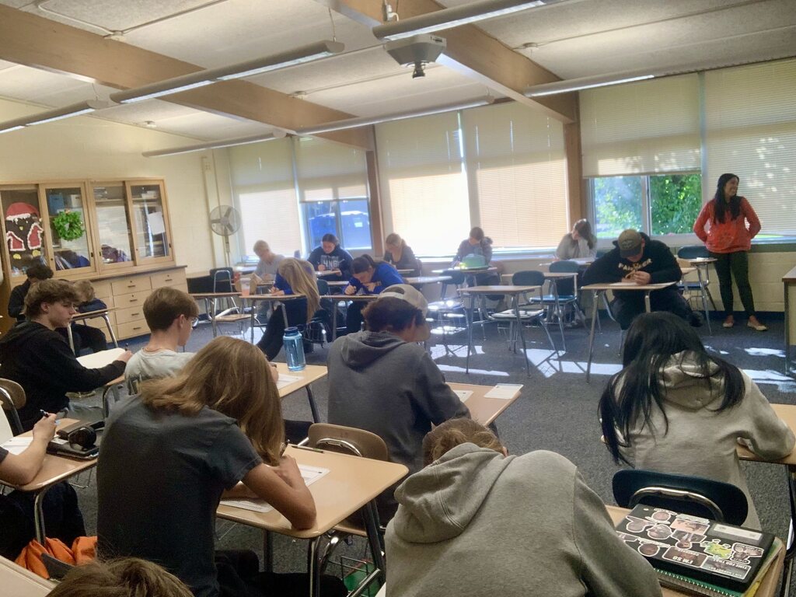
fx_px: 736
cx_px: 398
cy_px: 298
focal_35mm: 32
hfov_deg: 56.8
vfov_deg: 44.2
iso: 50
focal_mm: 2.87
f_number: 2.2
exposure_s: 1/61
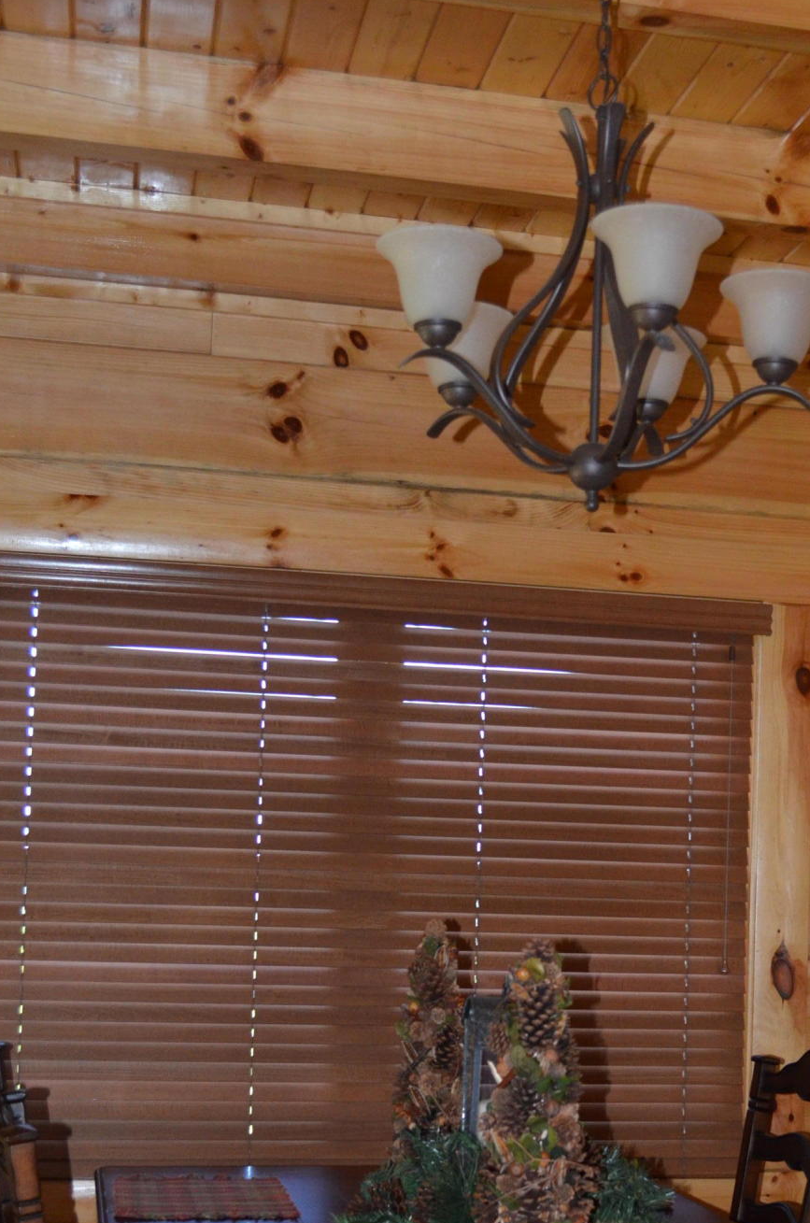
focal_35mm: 55
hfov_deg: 24.3
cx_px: 577
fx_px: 1865
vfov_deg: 35.8
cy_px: 863
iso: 1600
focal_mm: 24
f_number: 4
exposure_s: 1/60
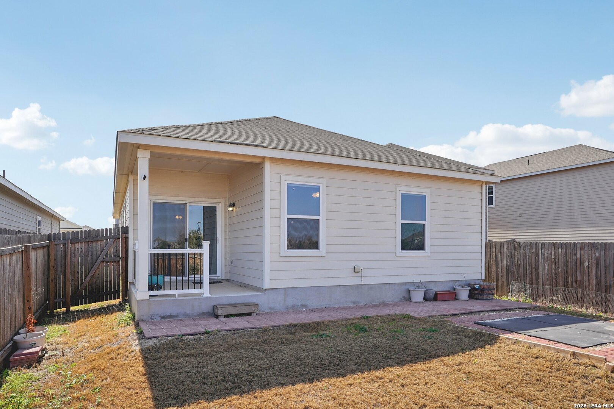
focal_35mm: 22
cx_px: 307
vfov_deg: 57.2
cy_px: 204
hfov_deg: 78.6
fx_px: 375
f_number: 8
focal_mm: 22
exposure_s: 1/250
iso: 100
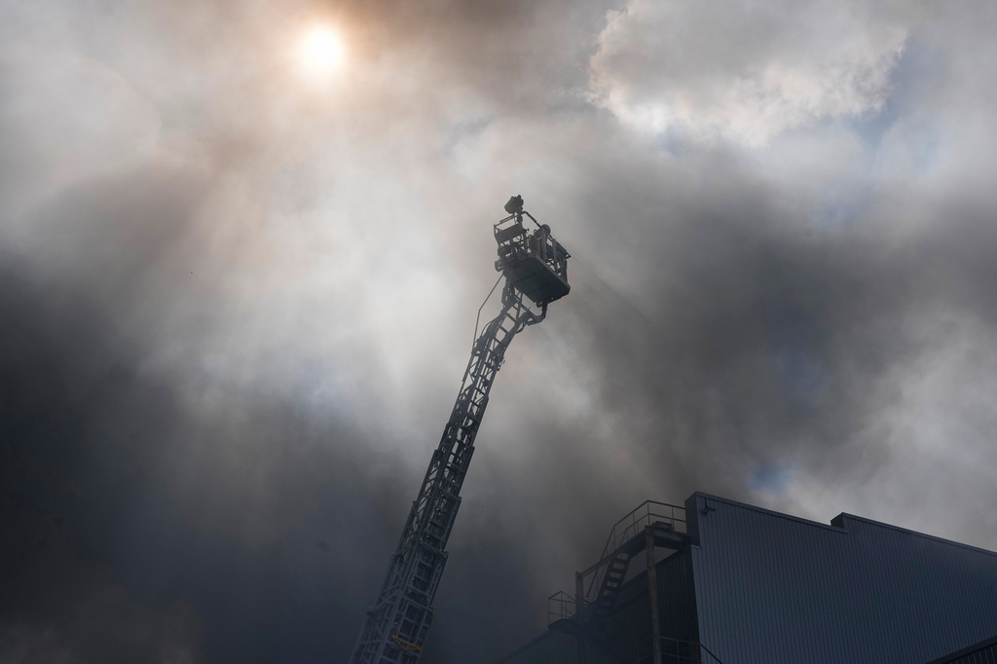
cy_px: 332
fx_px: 1163
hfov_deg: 46.4
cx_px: 498
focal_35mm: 42
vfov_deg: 31.9
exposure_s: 1/1000
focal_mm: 42
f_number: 11
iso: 400
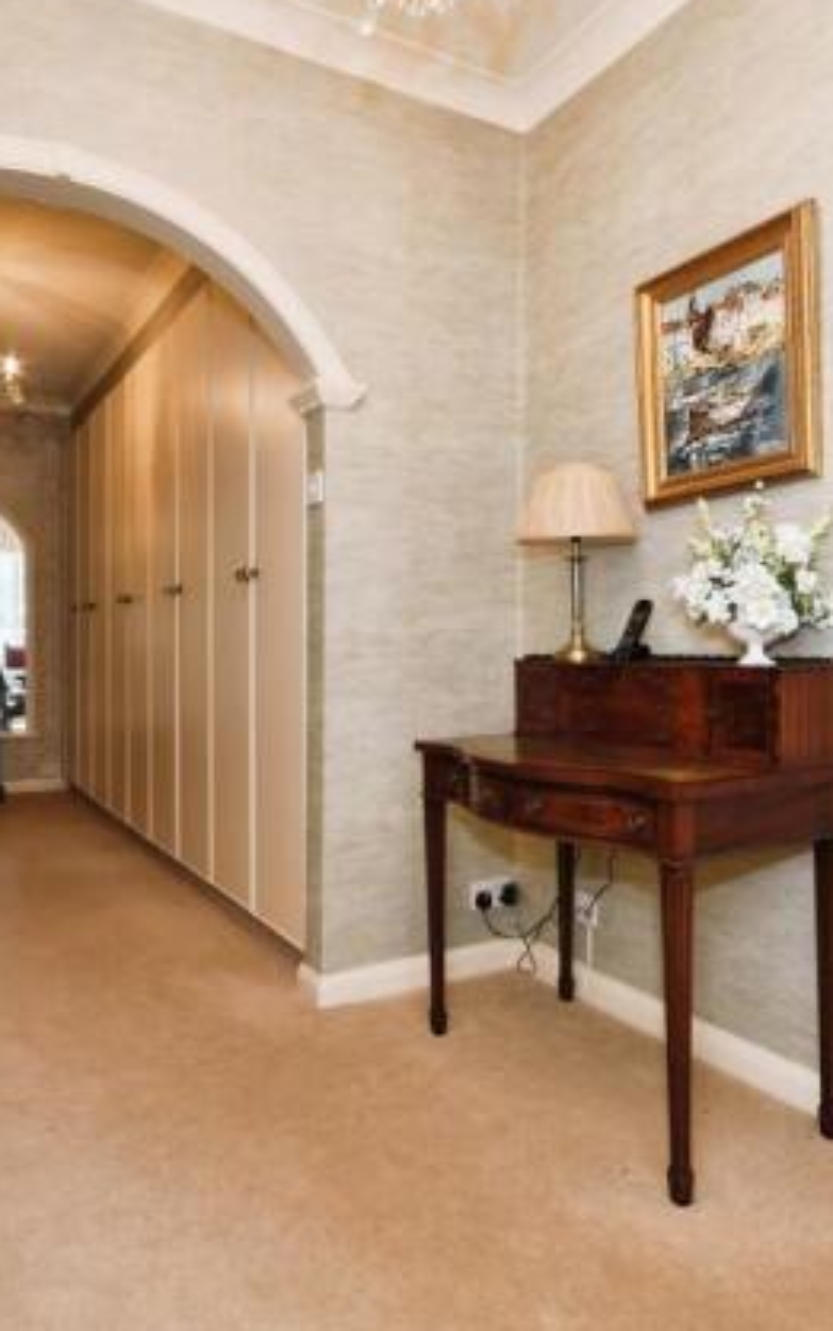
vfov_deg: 74.8
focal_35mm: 24
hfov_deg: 51.1
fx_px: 871
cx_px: 426
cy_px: 662
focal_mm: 10
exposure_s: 1/30
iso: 400
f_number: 8
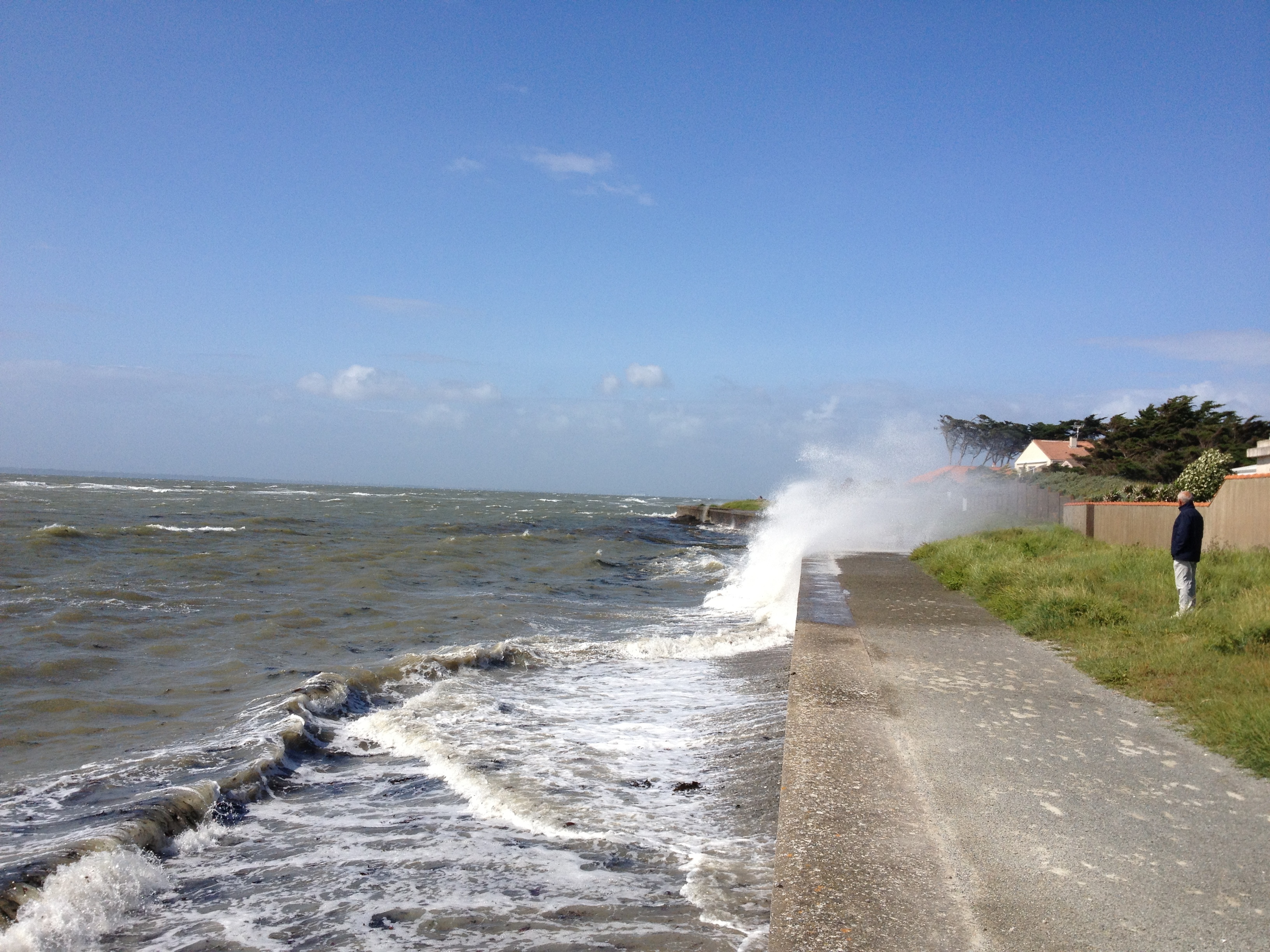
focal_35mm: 35
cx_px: 635
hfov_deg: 52.6
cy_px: 476
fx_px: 1284
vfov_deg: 40.7
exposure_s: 1/2762
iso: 50
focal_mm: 4.28
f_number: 2.4
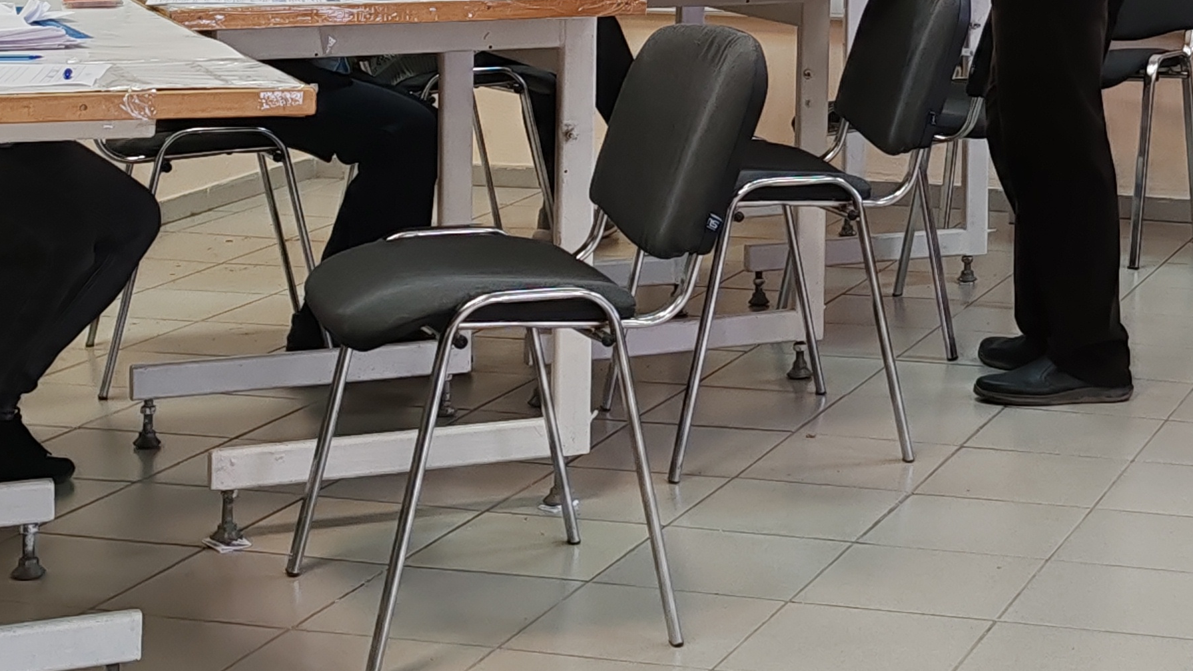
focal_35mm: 89
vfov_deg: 13.2
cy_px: -183
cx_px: 1048
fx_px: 2815
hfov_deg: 23.4
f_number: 1.9
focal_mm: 6.12
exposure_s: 1/100
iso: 250
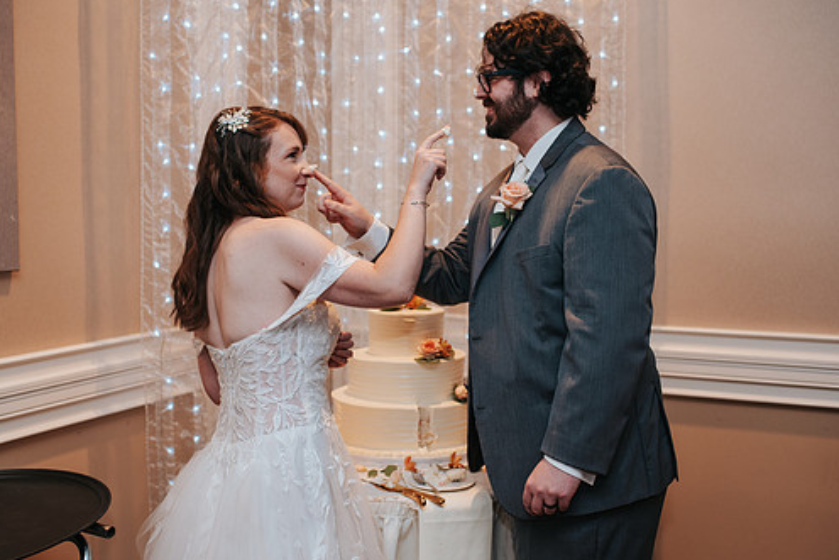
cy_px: 283
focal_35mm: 45
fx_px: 1049
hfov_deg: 43.6
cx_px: 385
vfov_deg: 29.9
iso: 800
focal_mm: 35
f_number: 2.8
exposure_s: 1/160
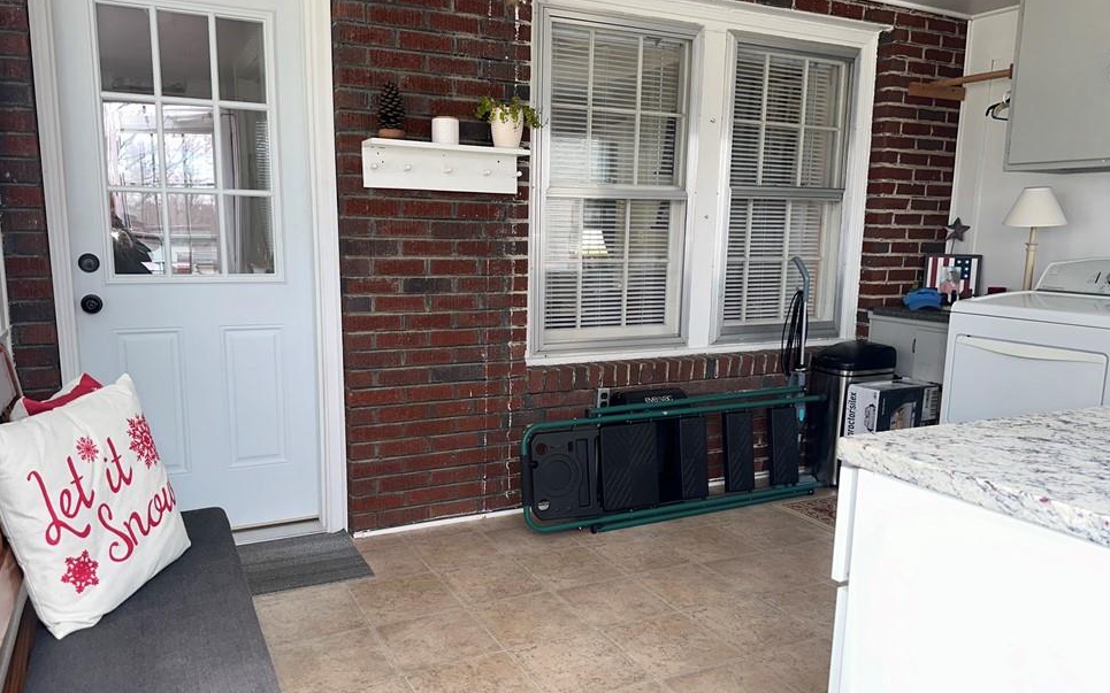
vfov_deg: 46.0
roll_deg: -1.0
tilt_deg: -10.0
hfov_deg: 68.4
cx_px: 533
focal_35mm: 27
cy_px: 371
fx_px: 817
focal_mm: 6.86
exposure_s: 1/121
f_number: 1.78
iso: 80
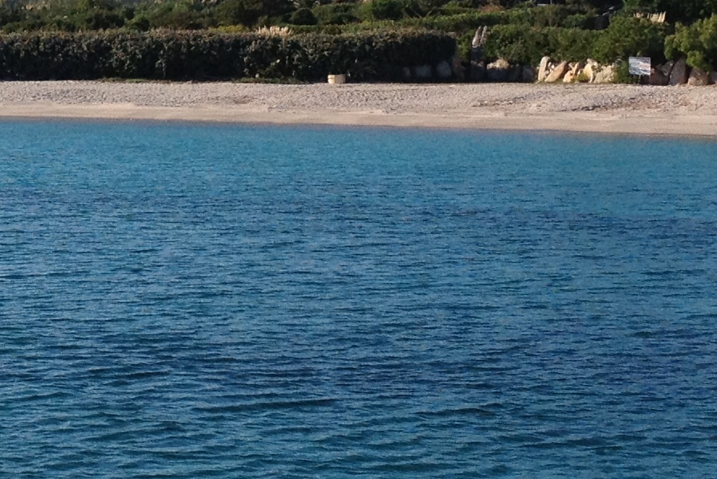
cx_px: -29
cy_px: 38
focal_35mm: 133
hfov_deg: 15.1
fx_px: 2650
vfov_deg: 10.3
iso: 64
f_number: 2.4
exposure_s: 1/1842
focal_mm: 4.28
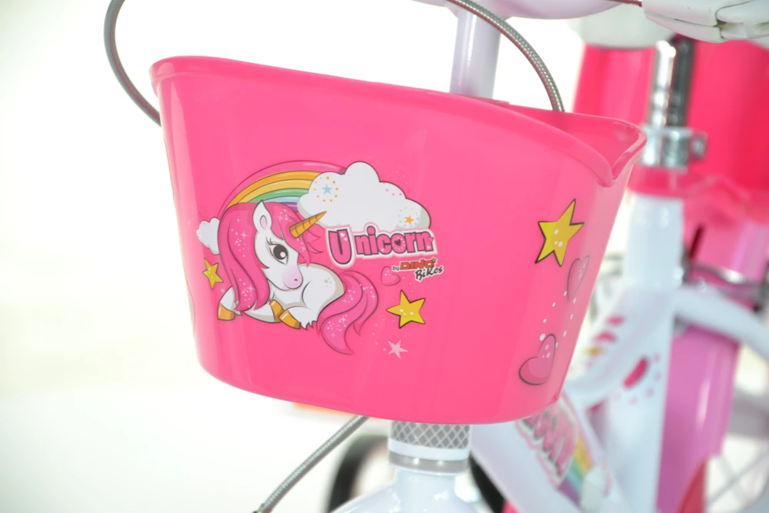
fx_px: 3365
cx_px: 384
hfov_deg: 13.0
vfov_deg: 8.7
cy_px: 256
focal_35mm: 158
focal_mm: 105
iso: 400
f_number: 6.3
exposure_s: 1/50
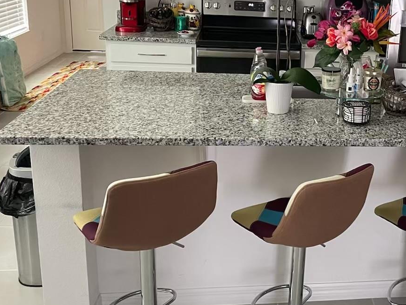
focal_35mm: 48
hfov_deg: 37.3
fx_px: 563
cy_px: 113
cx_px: 358
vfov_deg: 30.1
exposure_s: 1/60
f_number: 1.6
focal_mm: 4.2
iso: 400
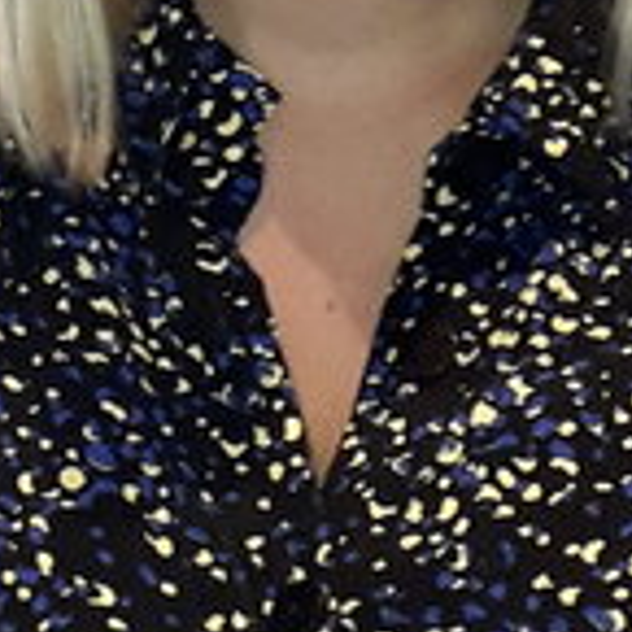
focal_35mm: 197
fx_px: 4069
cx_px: 301
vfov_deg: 8.8
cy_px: -170
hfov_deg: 8.9
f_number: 1.9
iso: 125
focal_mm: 3.6
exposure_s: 1/50
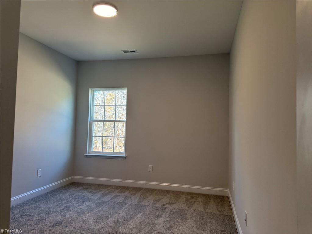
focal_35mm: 24
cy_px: 117
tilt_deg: +3.1
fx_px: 216
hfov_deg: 71.6
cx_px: 156
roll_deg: -0.9
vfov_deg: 56.8
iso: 200
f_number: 1.78
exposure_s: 1/177
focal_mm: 6.76
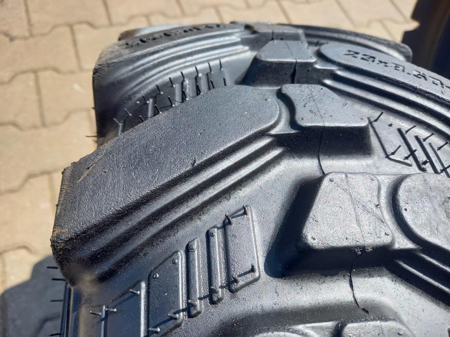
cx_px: 225
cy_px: 168
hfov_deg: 69.4
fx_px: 325
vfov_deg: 54.9
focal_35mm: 25
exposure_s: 1/352
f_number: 1.8
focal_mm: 4.65
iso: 50
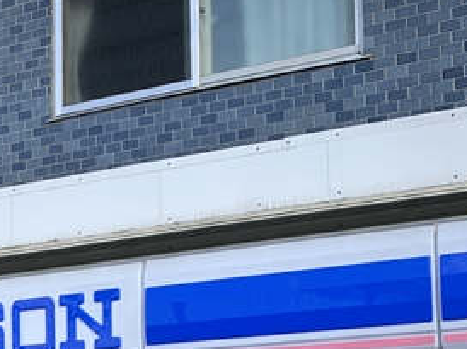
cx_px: -39
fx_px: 1024
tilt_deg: +5.2
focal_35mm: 76
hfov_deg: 24.1
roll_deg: -0.7
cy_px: 434
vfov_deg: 18.2
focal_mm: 4.25
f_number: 1.8
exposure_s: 1/737
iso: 25
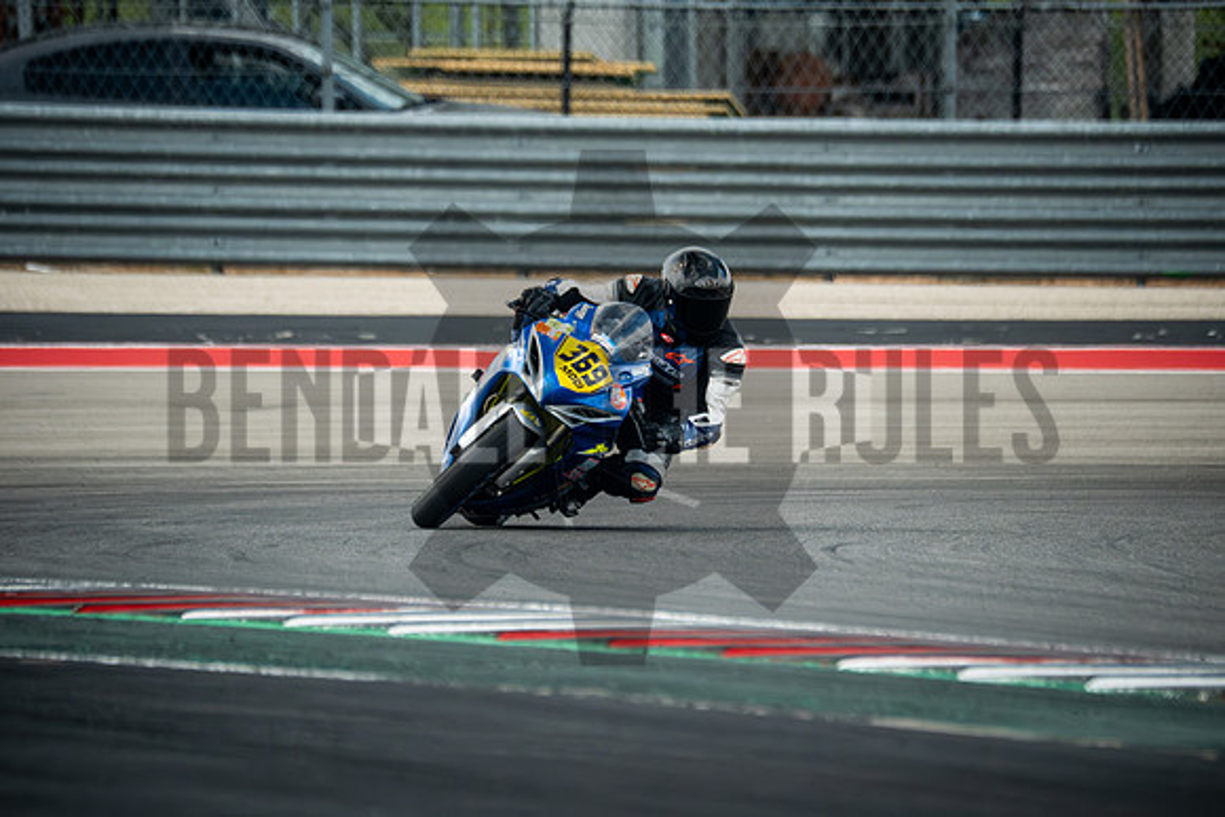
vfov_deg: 2.3
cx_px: 612
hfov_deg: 3.4
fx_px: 20420
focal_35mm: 600
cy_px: 408
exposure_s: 1/1600
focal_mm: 400
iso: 2500
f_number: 5.6
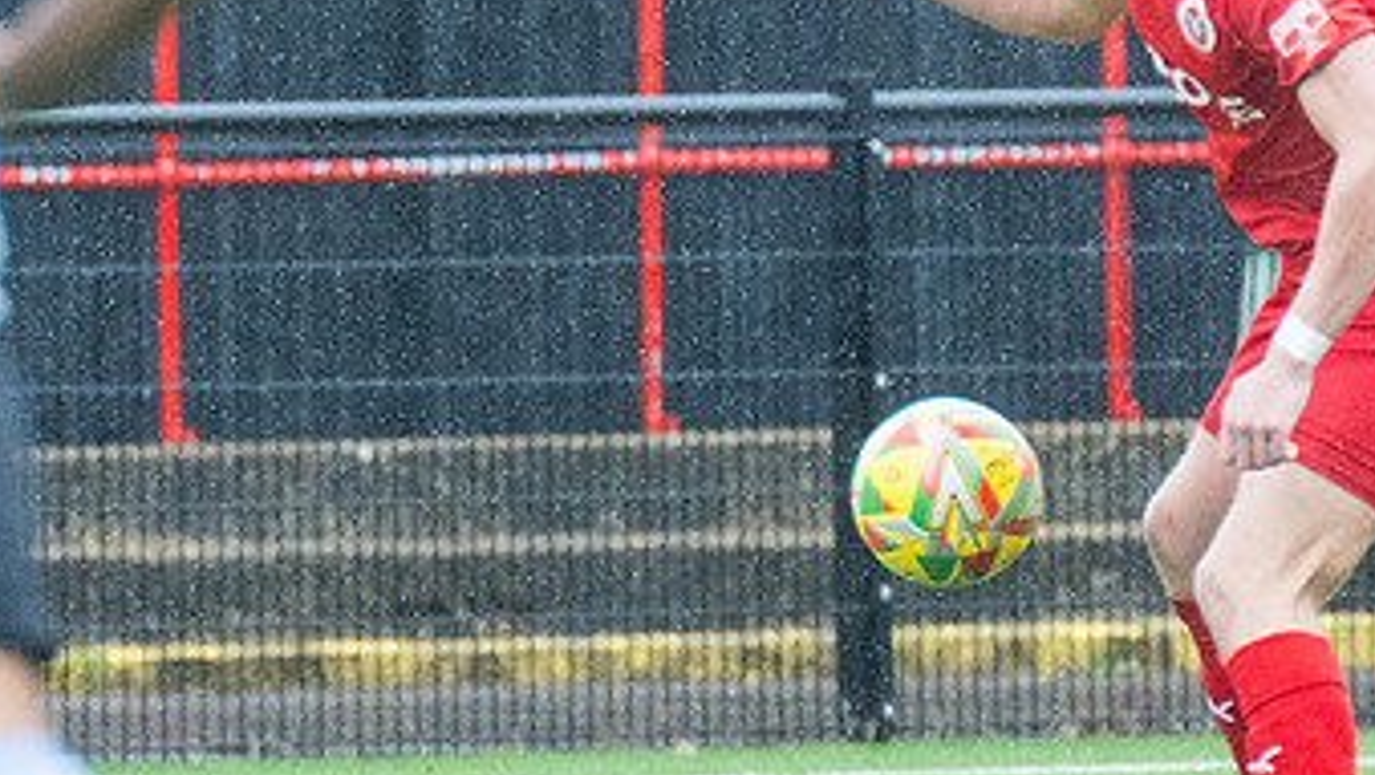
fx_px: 59343
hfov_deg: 1.3
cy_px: -30
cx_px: 861
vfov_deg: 0.7
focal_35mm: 1627
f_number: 4
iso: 1000
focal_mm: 280
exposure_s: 1/1250
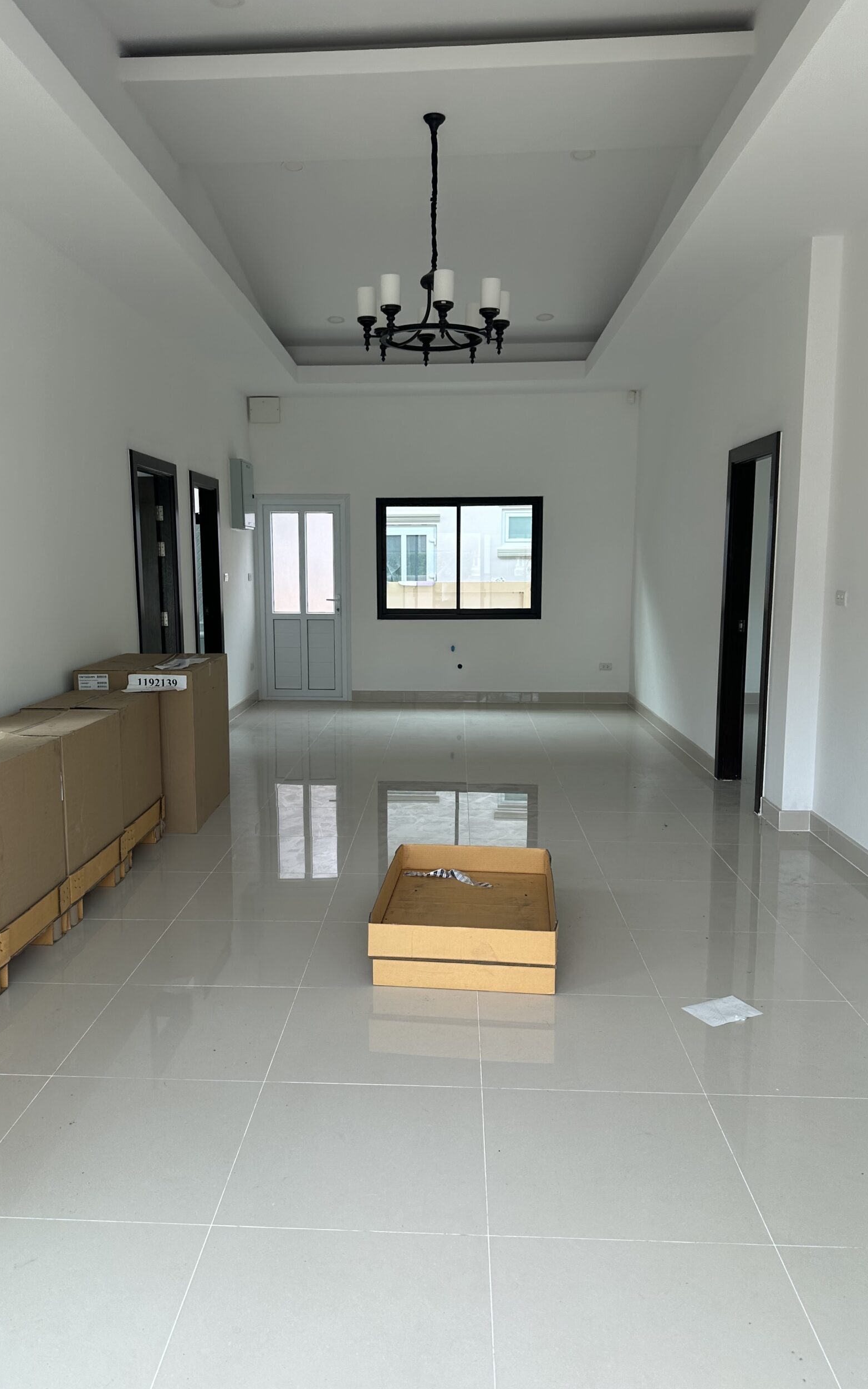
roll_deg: -1.9
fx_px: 984
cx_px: 391
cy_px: 691
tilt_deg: -7.9
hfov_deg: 47.5
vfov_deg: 70.4
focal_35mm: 26
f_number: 1.78
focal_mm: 6.86
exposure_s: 1/213
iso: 80
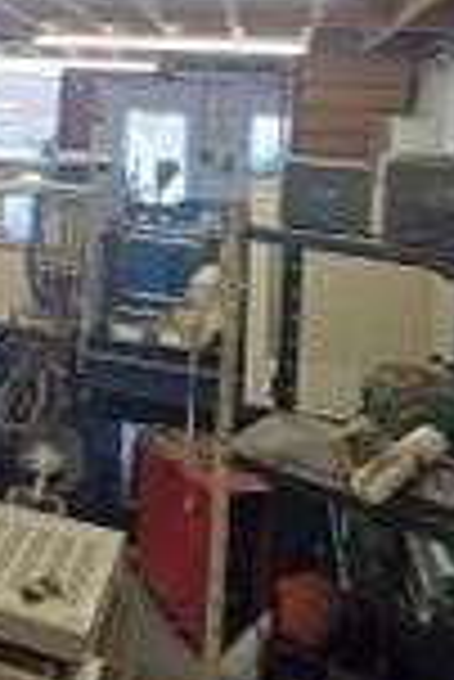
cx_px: -67
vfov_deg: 40.7
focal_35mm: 44
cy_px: 54
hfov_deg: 27.5
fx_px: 830
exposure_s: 1/50
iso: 80
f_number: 2.2
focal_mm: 1.64
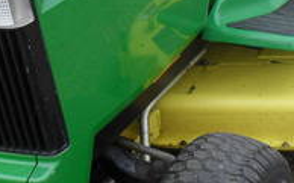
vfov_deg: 12.4
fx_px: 833
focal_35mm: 104
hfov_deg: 20.0
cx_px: 173
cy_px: -3
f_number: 3.2
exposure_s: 1/90
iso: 100
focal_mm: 6.3
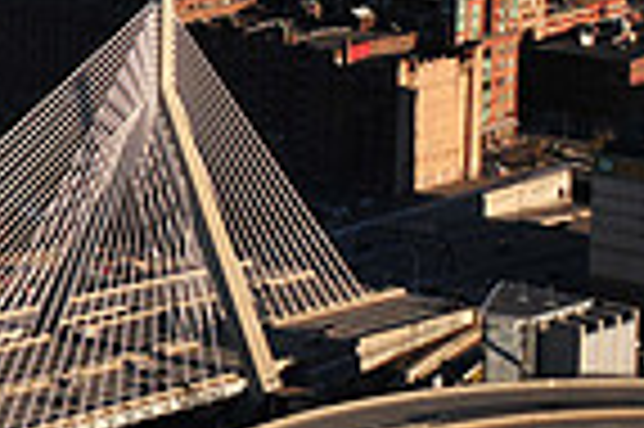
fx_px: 3484
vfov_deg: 6.9
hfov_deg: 10.1
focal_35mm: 195
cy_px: -223
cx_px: -423
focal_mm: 32
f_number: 4.5
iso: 200
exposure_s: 1/500
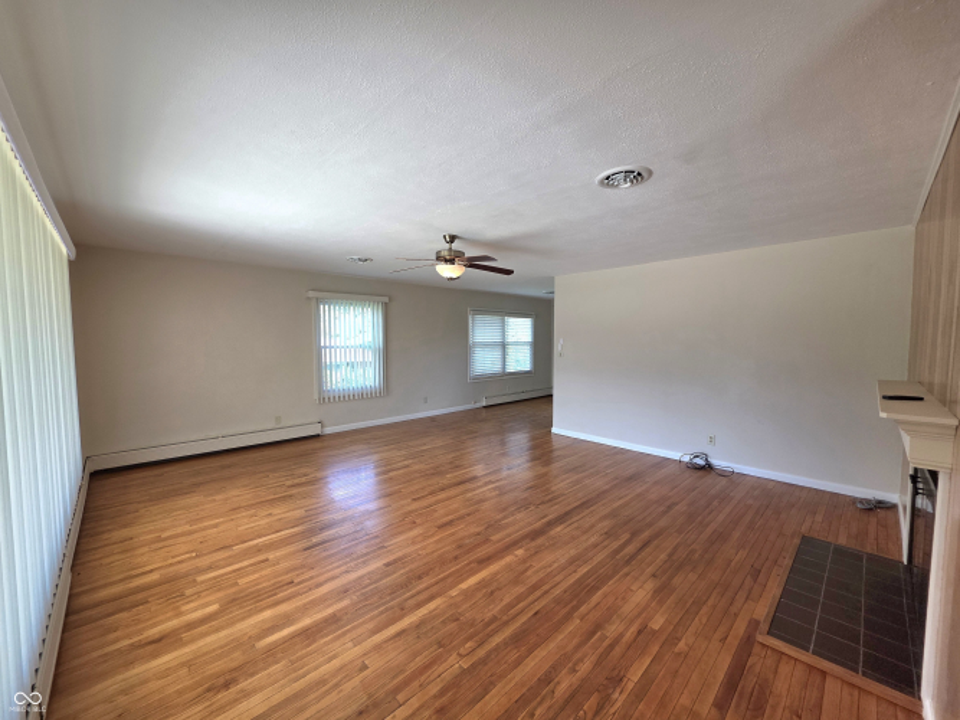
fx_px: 360
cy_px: 360
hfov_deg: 106.2
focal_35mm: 13
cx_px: 480
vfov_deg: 89.9
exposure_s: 1/120
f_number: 1.9
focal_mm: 2.2
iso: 64
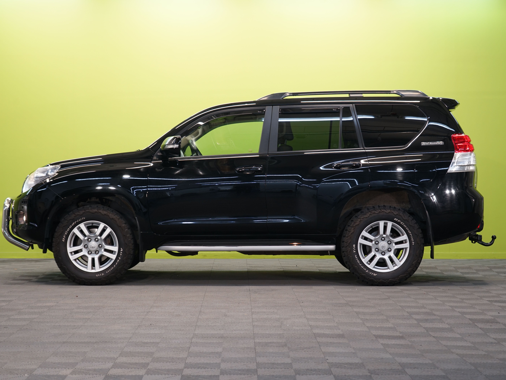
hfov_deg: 26.0
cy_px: 191
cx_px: 245
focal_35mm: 75
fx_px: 1096
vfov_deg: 19.6
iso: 400
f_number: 5.6
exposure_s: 1/25
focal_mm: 69
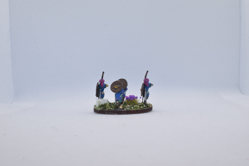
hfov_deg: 43.6
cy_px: 83
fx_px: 311
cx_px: 124
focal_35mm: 45
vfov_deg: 29.9
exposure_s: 1/60
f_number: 20
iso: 800
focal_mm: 30
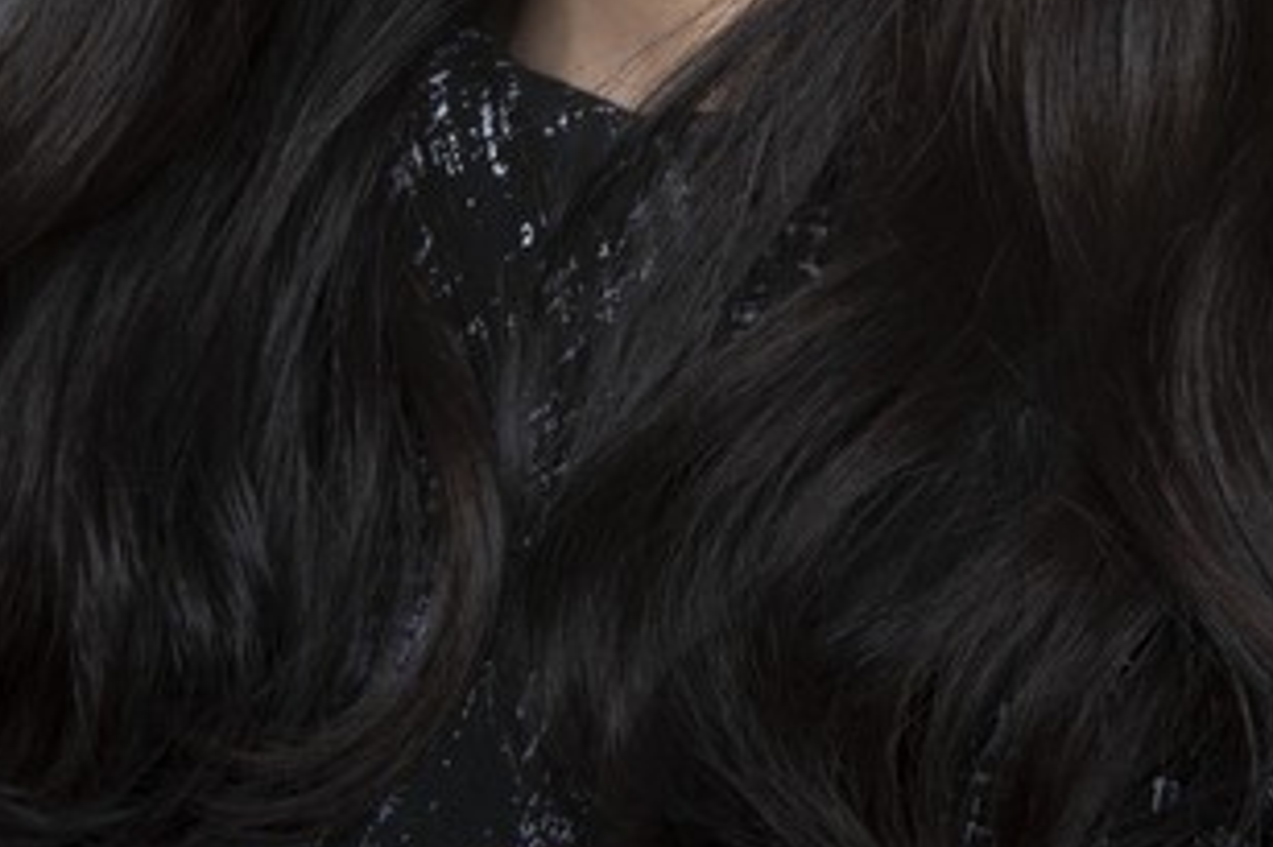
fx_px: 17812
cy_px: -442
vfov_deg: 2.7
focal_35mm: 504
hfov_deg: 4.1
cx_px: 843
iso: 100
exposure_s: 1/200
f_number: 13
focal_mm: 155
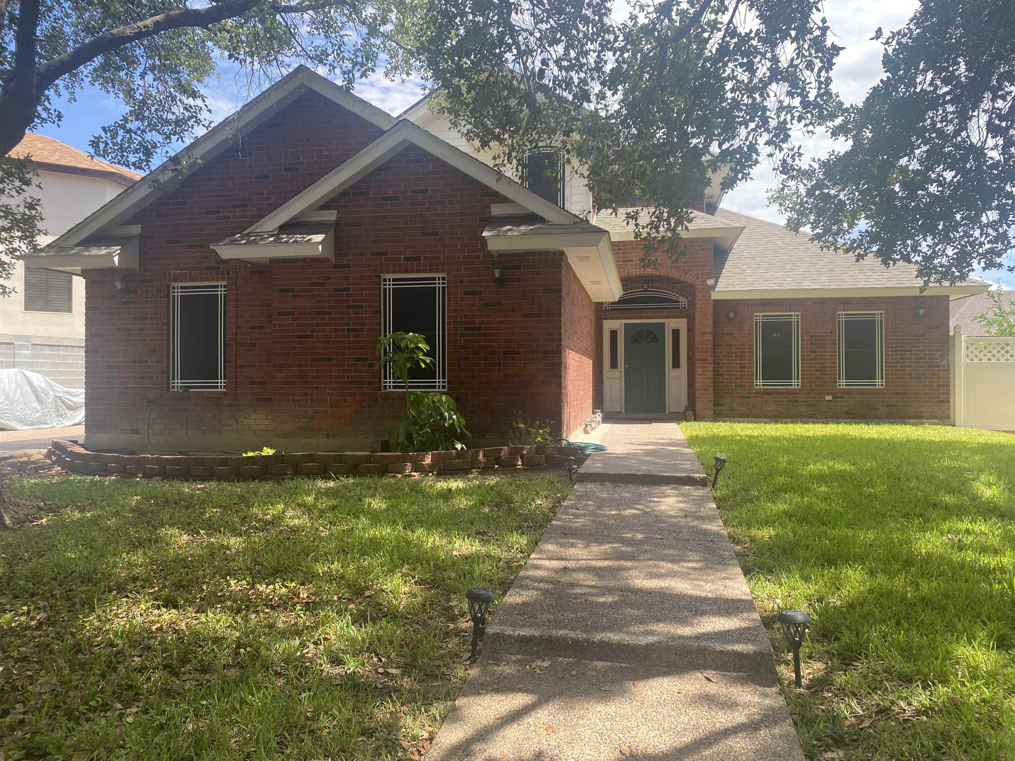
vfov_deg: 53.1
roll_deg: -0.1
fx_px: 762
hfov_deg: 67.3
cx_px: 508
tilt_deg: -1.4
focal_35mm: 26
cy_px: 380
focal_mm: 4.25
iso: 32
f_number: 1.8
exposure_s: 1/651
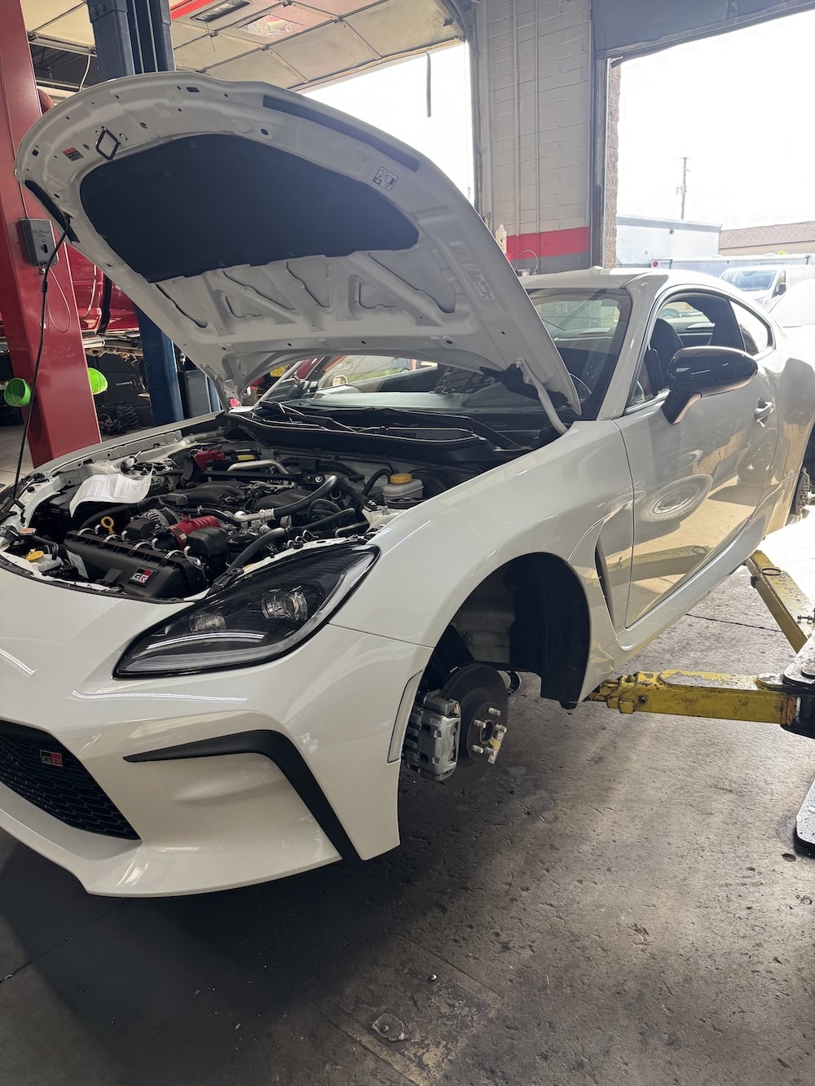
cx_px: 408
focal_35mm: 24
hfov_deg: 56.8
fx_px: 753
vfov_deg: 71.6
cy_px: 543
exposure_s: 1/120
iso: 64
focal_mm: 6.76
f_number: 1.78
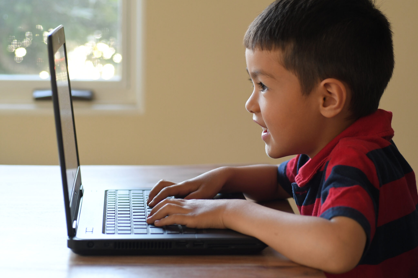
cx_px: 209
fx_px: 1045
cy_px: 139
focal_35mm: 90
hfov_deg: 22.6
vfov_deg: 15.2
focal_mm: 60
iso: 800
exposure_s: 1/80
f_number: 3.5
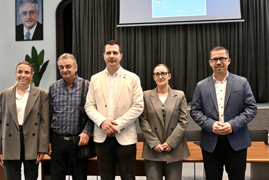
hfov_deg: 59.5
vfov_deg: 41.7
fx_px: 235
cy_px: 90
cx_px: 134
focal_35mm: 32
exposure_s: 1/500
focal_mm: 31.5
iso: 4000
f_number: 4
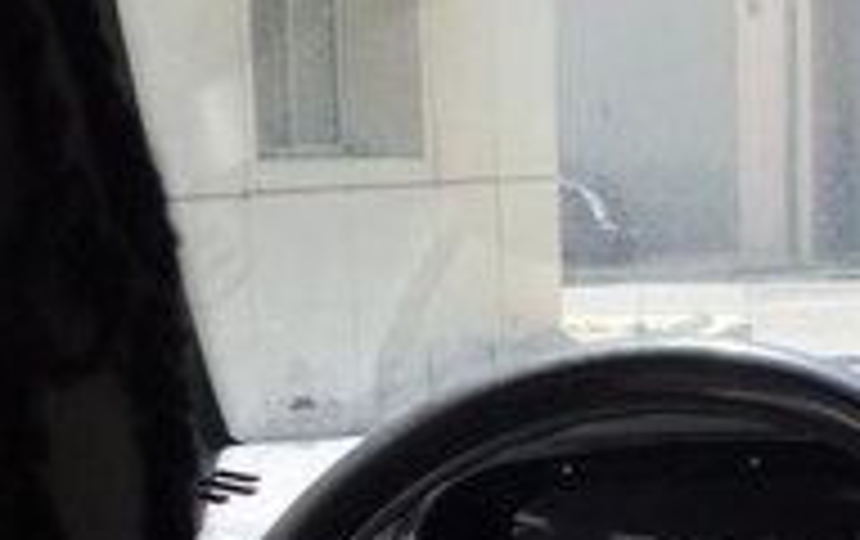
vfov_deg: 12.2
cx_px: 1319
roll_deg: -2.6
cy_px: 601
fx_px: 2488
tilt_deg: -9.7
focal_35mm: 106
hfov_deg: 17.5
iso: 32
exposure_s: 1/775
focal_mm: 4.15
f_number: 2.2
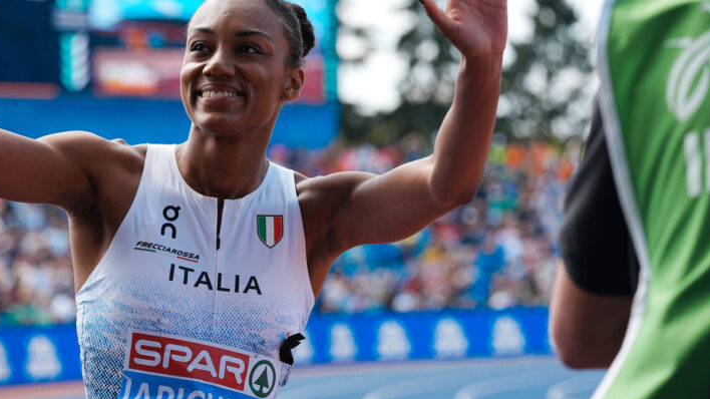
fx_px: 3426
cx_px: 231
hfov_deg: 11.8
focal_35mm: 182
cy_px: 141
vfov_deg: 6.7
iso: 400
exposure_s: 1/1000
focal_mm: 123
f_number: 4.5
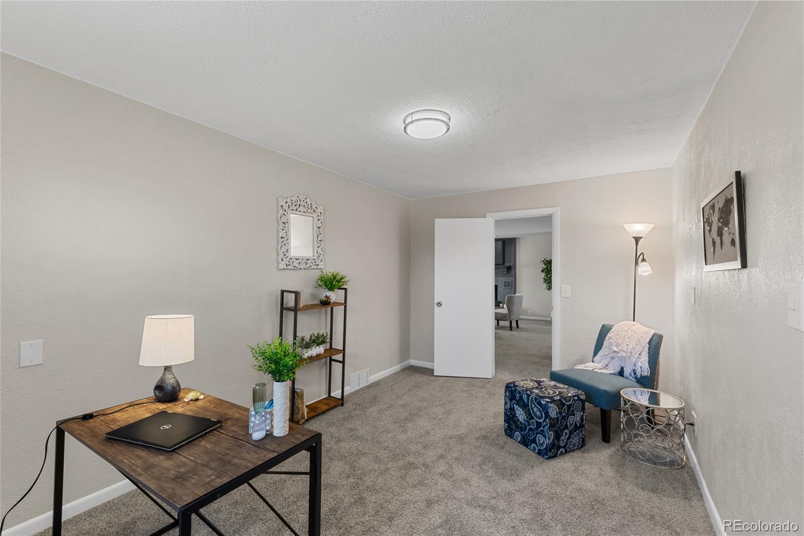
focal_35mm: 15
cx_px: 402
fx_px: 335
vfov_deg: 77.3
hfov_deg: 100.4
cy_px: 268
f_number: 8
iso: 500
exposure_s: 1/5
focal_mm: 10
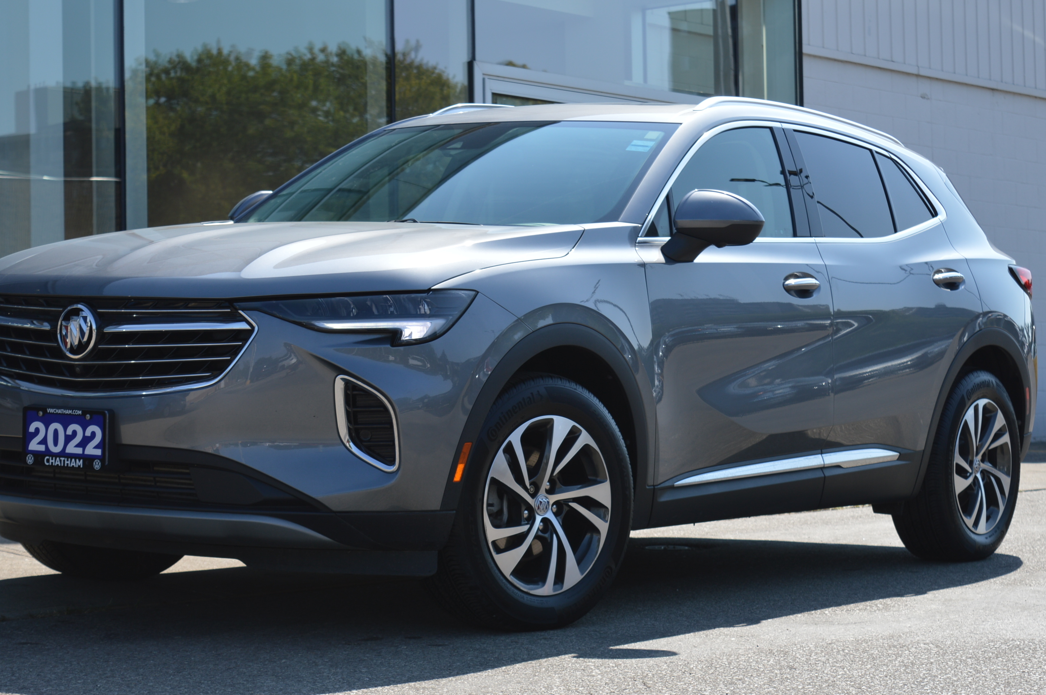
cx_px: 521
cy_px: 337
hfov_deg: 23.8
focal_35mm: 86
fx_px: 2482
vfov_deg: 15.9
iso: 100
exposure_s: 1/250
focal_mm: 55
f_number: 8
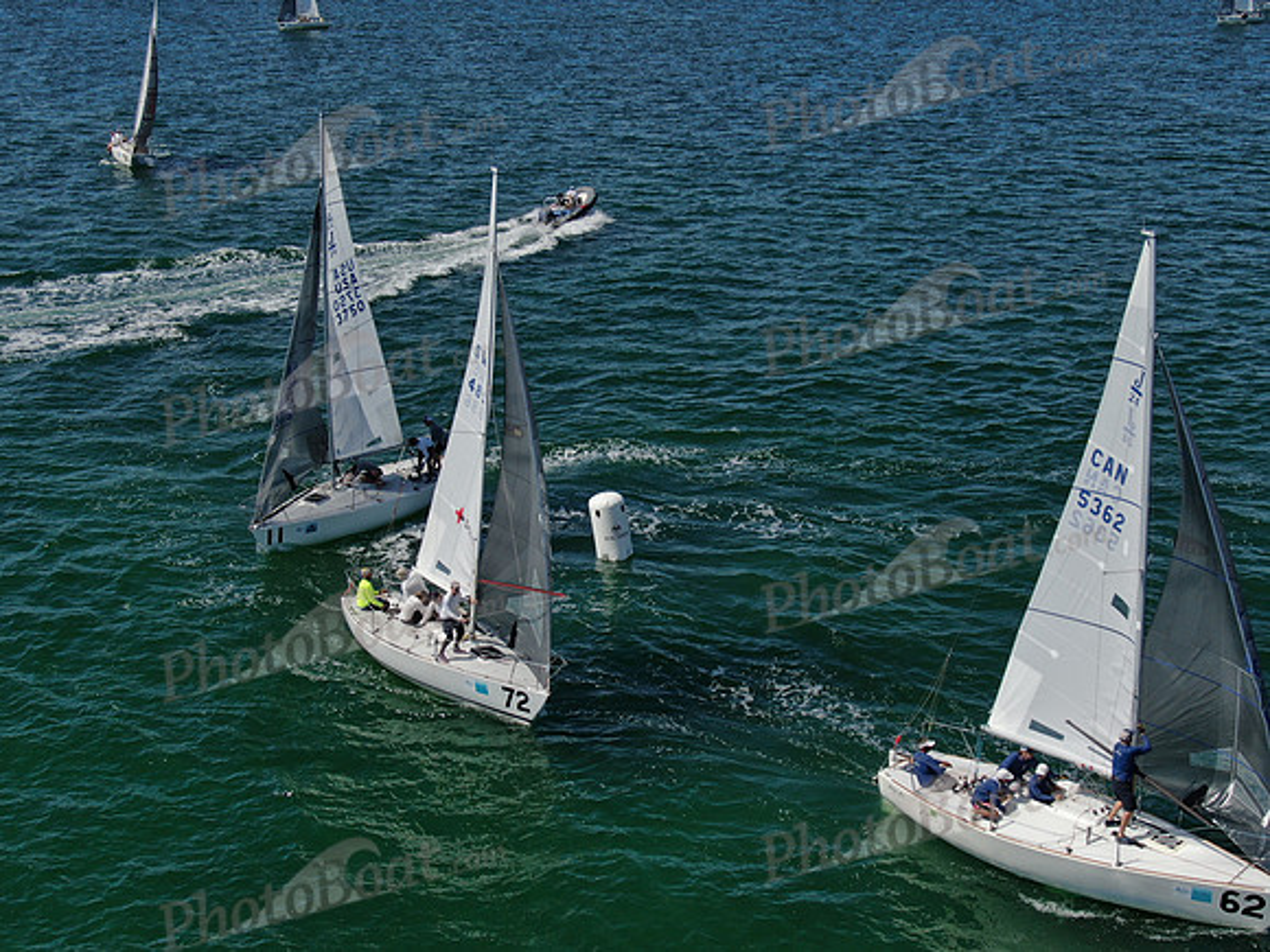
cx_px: 635
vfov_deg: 30.9
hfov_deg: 40.4
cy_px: 476
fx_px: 1724
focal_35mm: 47
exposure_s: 1/1600
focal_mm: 8.42
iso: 100
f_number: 3.8
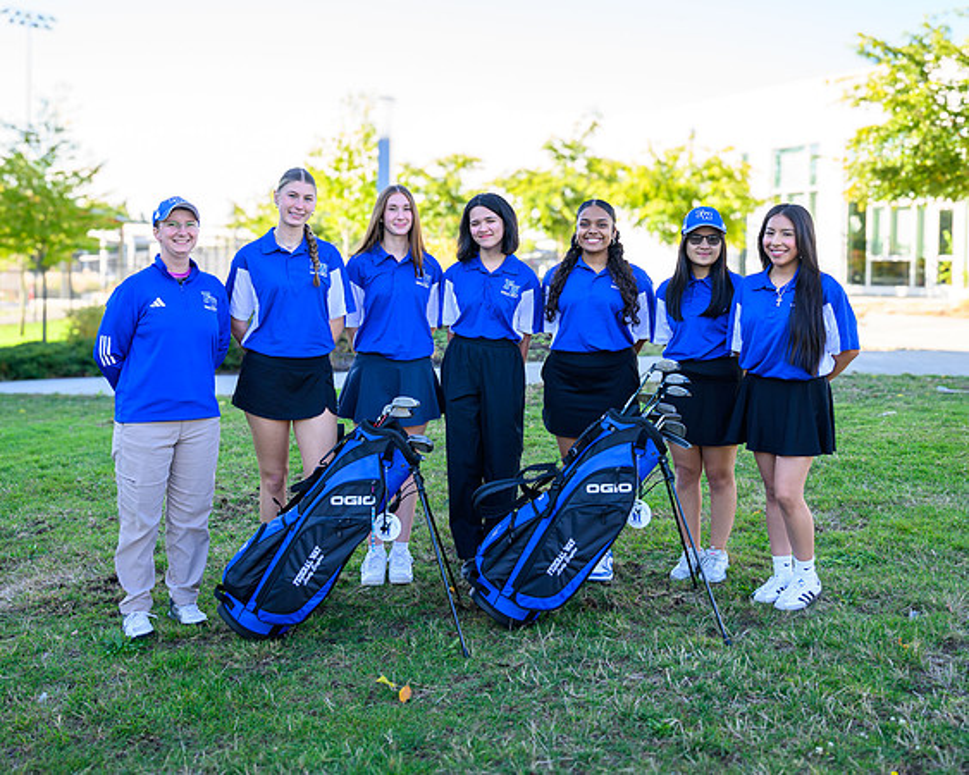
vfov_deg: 38.2
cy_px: 302
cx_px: 501
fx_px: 1114
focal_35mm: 39
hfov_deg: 47.0
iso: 125
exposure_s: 1/320
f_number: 2.8
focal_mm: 25.5
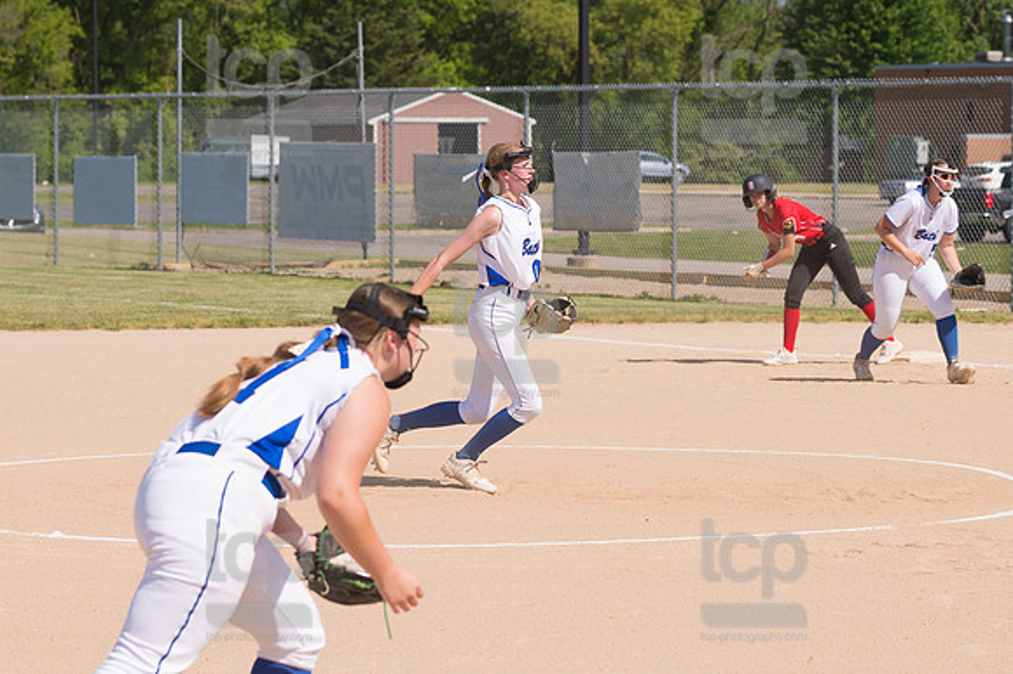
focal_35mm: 157
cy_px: 337
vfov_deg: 8.7
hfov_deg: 13.1
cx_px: 506
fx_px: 4415
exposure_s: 1/1600
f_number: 5.6
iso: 250
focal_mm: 105
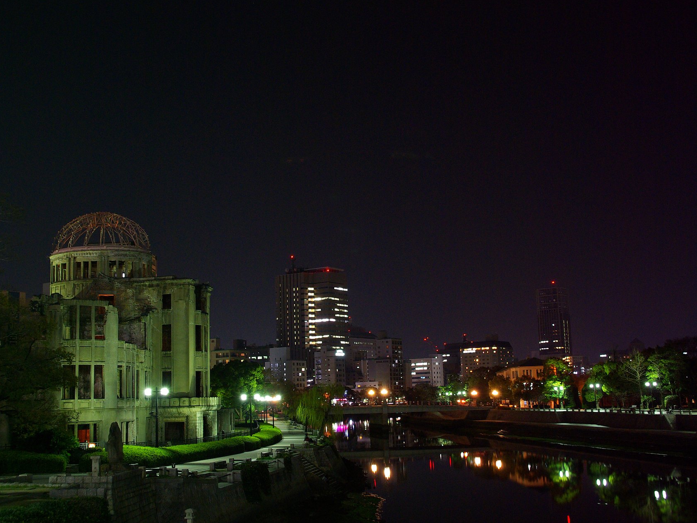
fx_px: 817
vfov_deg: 35.5
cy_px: 276
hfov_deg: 46.1
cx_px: 319
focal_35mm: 41
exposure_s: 2
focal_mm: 23
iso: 400
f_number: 6.7
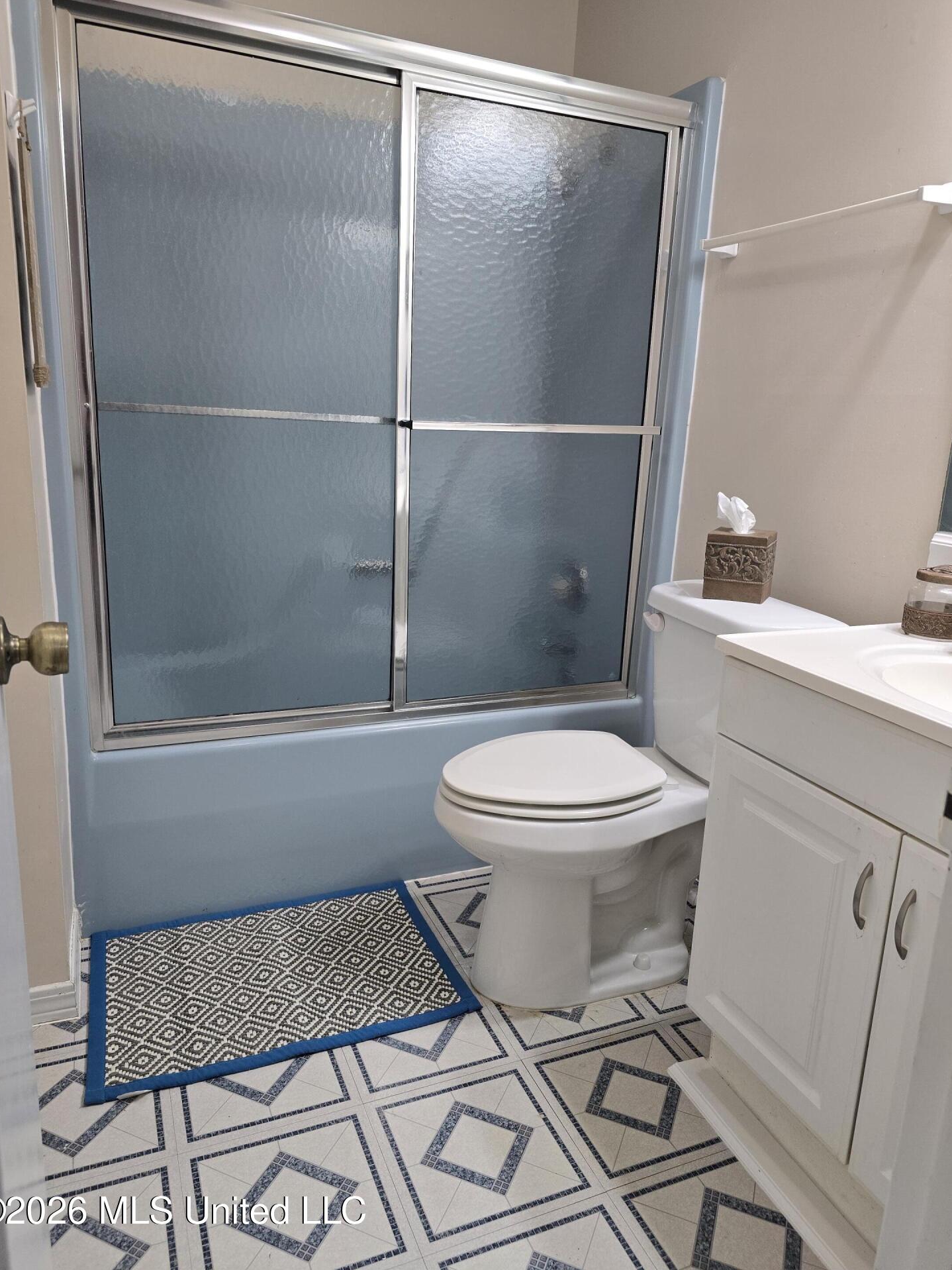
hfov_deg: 56.8
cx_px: 471
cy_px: 609
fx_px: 880
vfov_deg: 71.6
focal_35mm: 24
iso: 200
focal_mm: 6.3
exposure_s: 1/120
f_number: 1.7
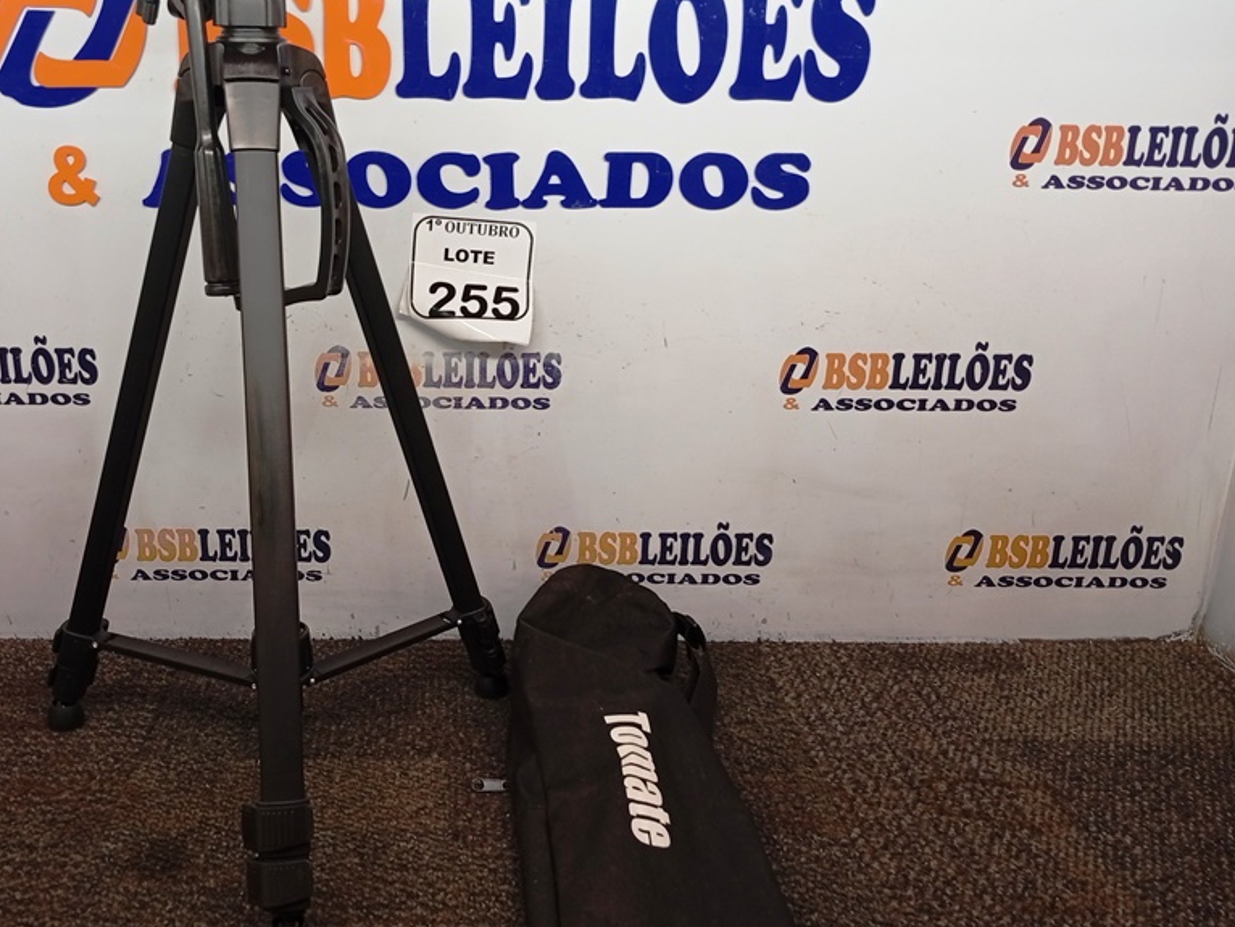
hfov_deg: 50.7
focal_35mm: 36
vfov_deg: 39.6
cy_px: 508
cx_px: 445
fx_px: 1285
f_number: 1.8
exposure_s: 1/30
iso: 252
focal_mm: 3.98
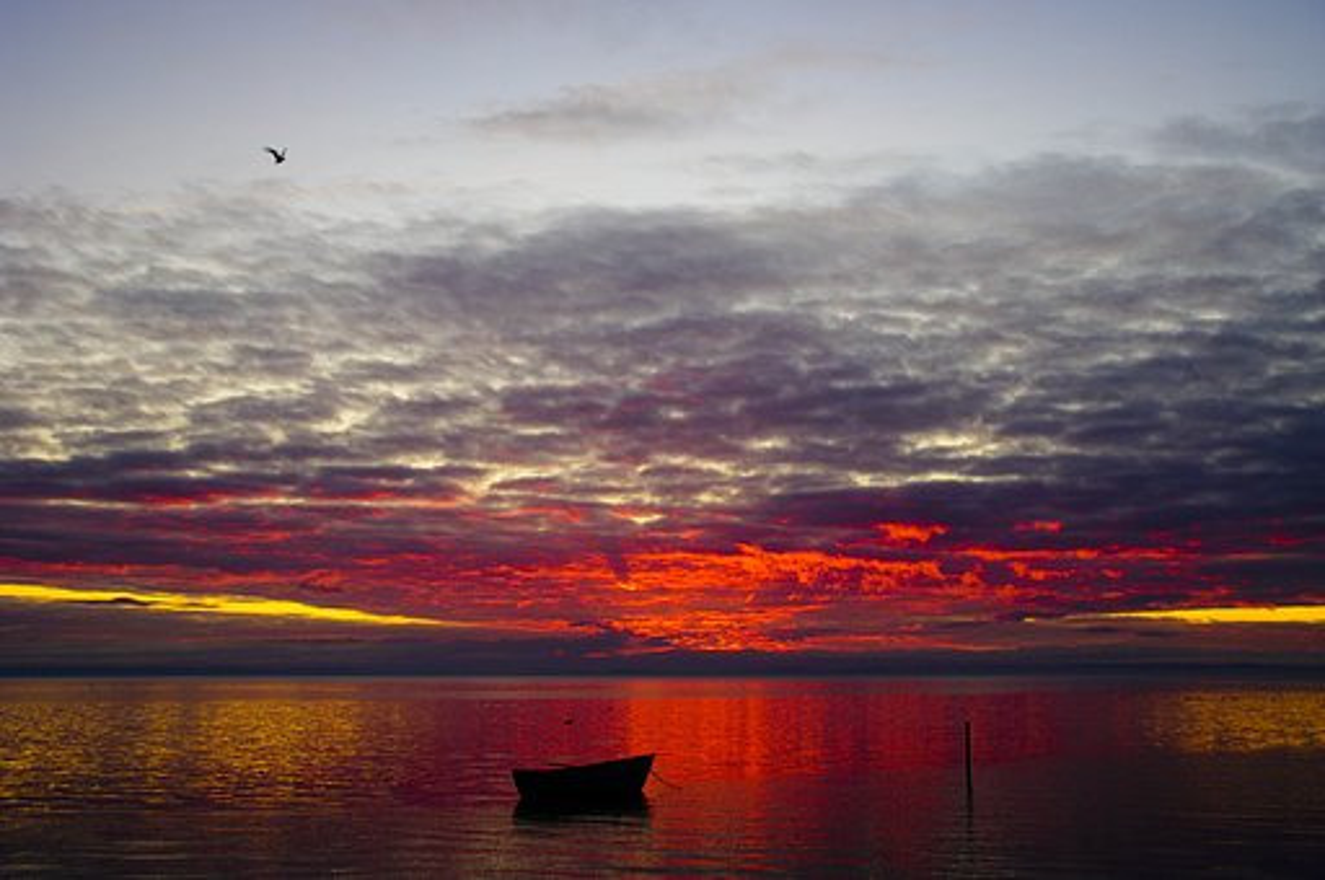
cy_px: 440
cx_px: 662
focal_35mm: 42
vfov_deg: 31.8
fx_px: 1544
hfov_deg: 46.5
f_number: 4.5
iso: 100
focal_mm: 28
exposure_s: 1/60
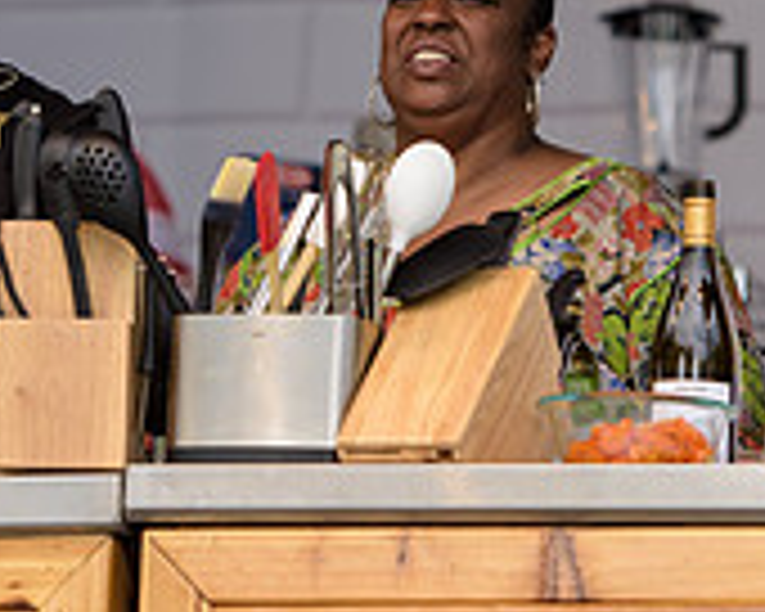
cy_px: 29
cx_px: 441
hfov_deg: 4.8
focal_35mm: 400
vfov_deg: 3.9
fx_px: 9056
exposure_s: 1/1250
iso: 250
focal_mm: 125
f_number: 3.2
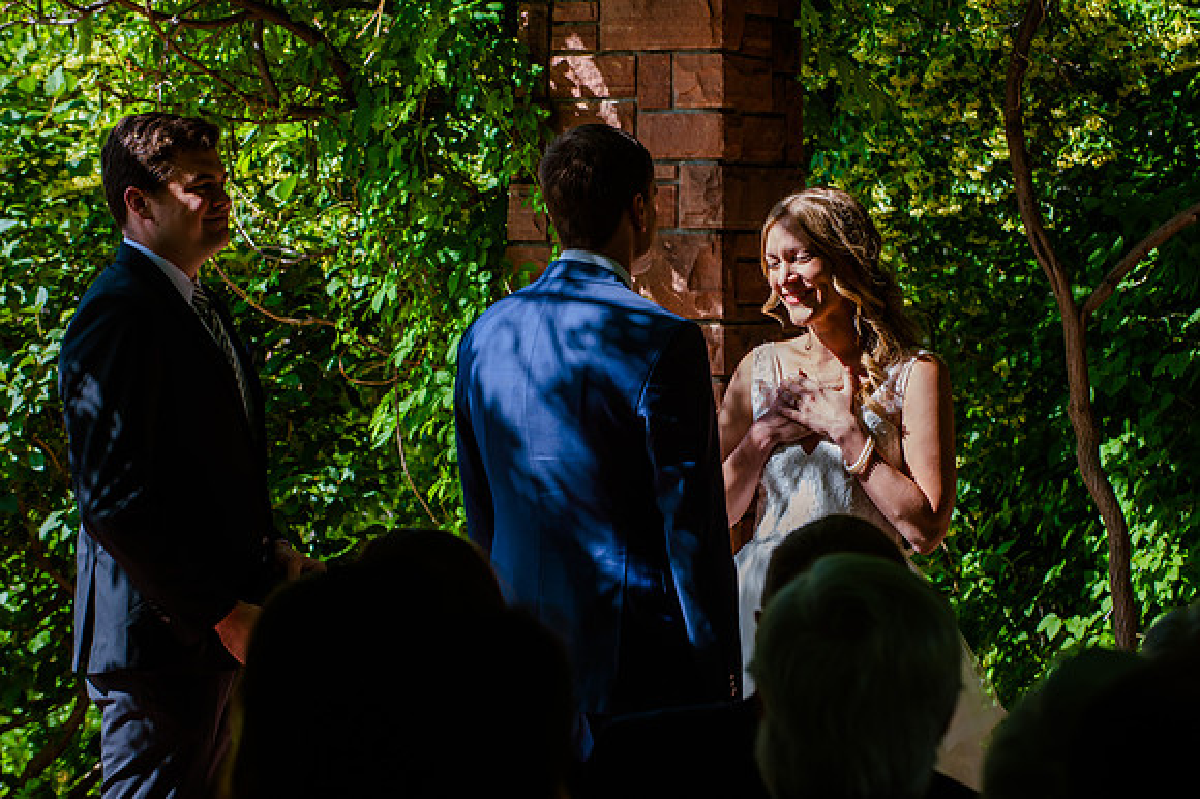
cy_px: 382
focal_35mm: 161
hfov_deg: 12.8
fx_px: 5354
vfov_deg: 8.5
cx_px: 661
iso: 400
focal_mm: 135
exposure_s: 1/160
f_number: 10
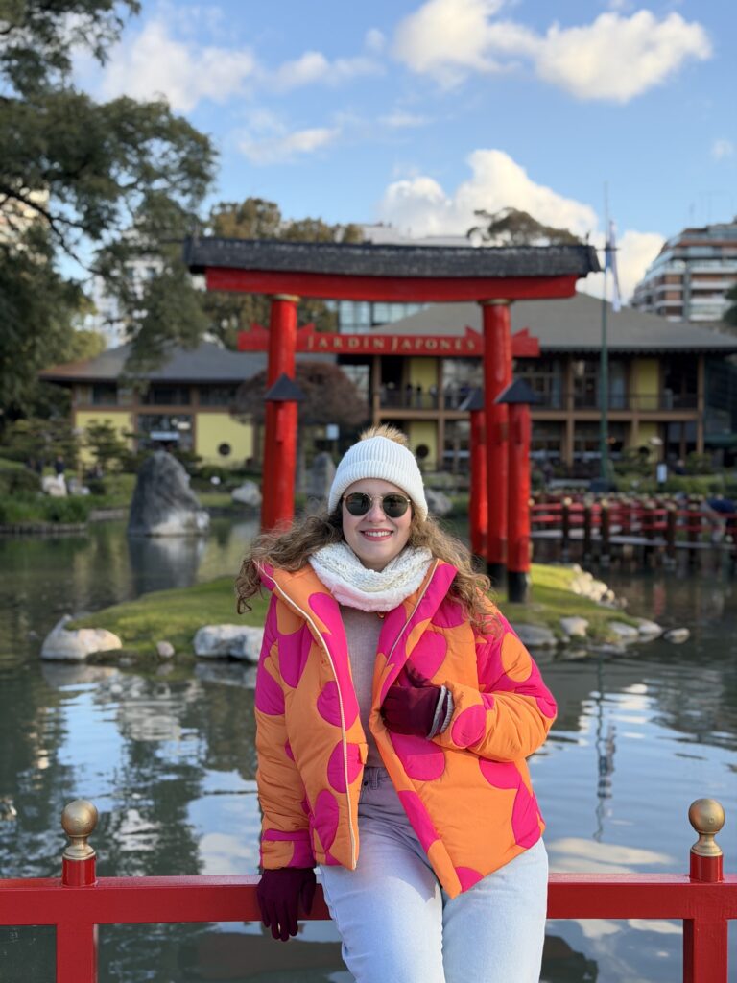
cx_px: 368
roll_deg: -0.6
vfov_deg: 39.7
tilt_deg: -0.1
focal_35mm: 48
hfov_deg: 30.3
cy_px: 492
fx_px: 1363
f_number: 1.78
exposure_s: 1/875
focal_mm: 6.76
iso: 100
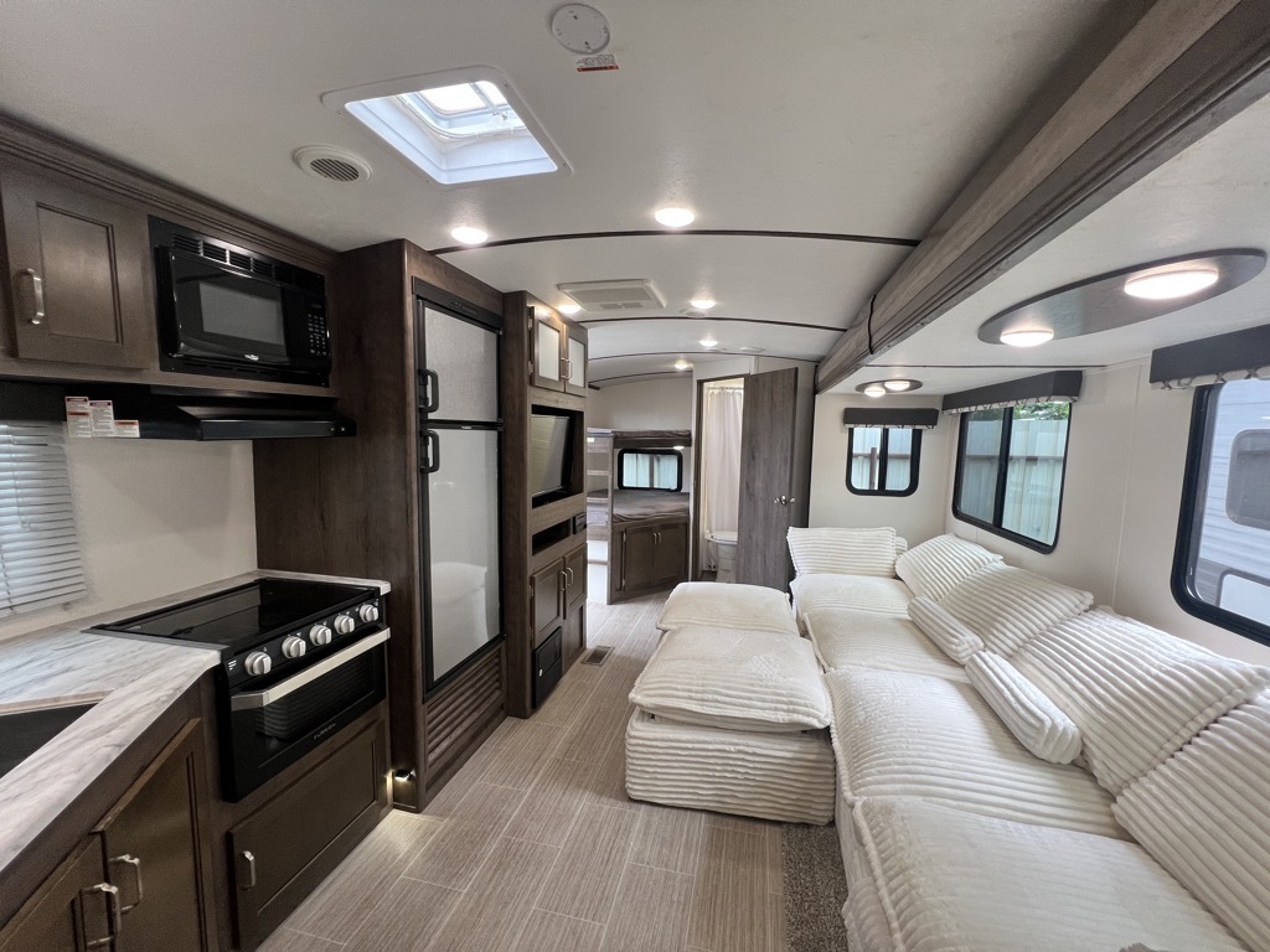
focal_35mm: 13
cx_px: 635
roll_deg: +0.4
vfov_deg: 89.9
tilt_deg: -6.1
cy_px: 476
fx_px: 477
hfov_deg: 106.2
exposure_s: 1/104
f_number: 1.8
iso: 100
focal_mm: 1.57
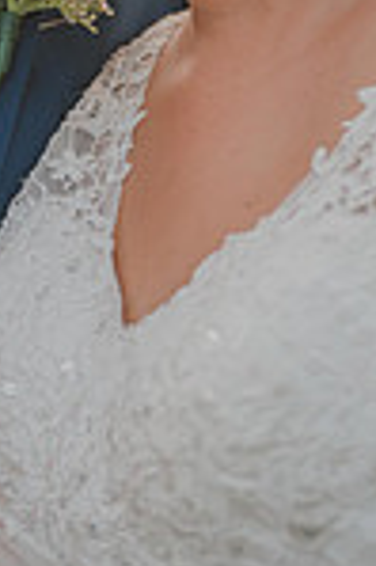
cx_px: 51
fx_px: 2183
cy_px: -46
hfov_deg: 9.8
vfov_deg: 14.5
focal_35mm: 139
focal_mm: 46
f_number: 2.8
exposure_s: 1/125
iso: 720
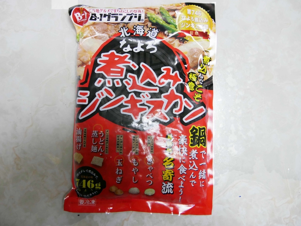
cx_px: 150
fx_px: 244
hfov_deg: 63.4
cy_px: 113
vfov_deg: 49.8
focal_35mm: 28
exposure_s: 1/60
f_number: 3.5
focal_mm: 14
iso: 800
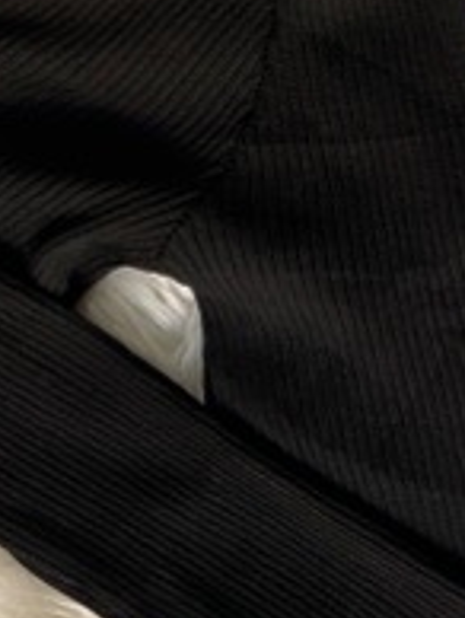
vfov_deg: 14.6
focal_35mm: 134
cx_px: 726
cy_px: 522
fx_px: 2395
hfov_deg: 10.6
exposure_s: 1/60
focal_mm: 4.25
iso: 160
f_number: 1.8
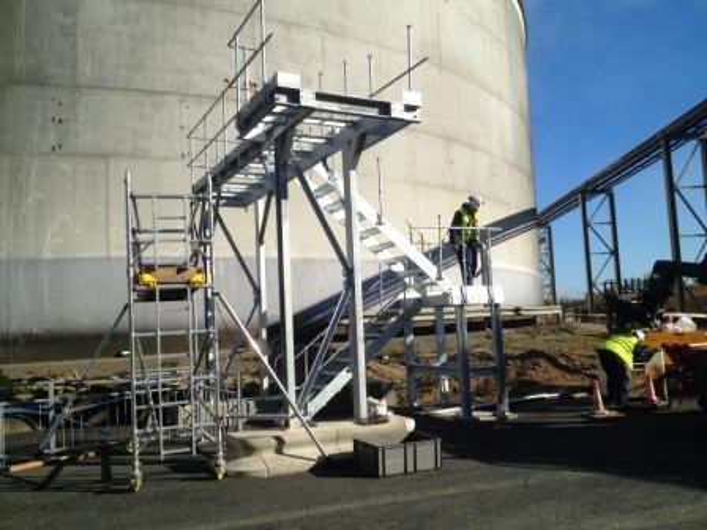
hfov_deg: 52.6
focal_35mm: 35
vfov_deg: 40.7
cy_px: 265
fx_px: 715
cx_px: 354
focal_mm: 4.28
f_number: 2.4
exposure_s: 1/2123
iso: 50
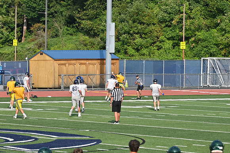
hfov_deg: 9.5
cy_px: 76
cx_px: 115
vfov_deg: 6.3
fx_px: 1387
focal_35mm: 217
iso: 110
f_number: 5.6
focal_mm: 145
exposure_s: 1/800
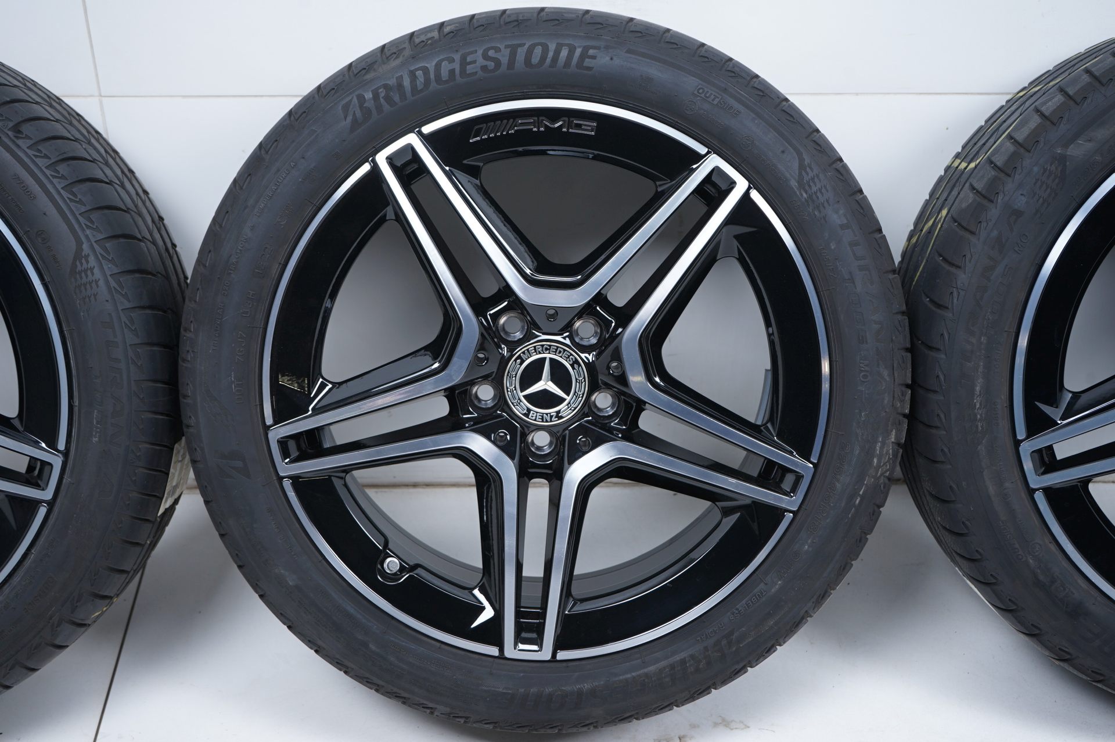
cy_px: 371
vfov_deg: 27.0
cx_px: 558
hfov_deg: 39.6
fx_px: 1547
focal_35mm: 50
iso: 250
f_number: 7.1
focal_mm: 50
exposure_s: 1/125
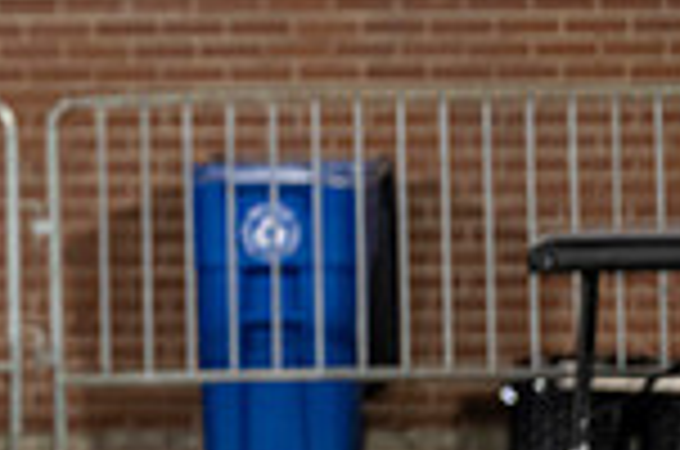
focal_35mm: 1156
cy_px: -14
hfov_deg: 1.8
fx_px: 21789
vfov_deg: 1.2
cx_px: -477
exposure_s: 1/500
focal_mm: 200
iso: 1000
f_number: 2.8
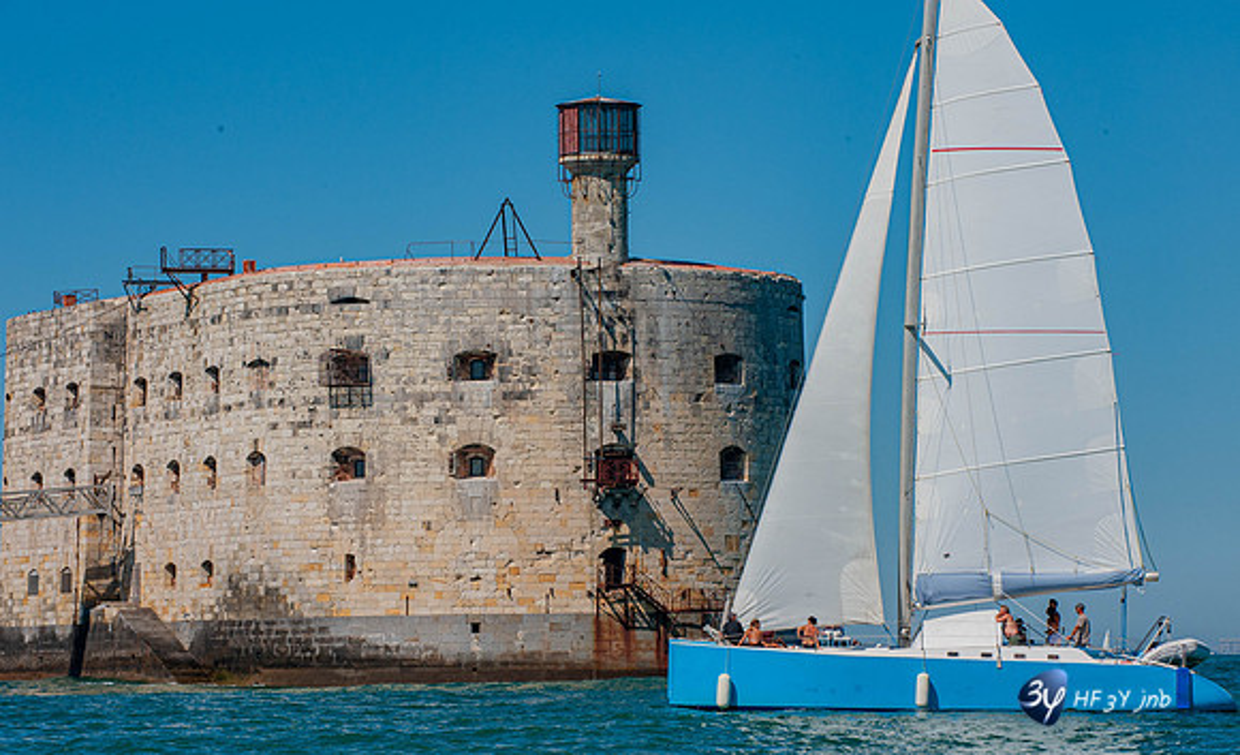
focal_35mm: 157
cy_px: 401
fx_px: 5256
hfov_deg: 13.5
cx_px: 619
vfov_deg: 8.2
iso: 640
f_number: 14
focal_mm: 150
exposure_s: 1/800
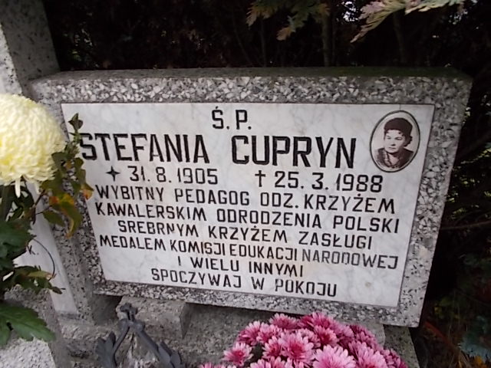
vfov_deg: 53.1
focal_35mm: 26
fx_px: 369
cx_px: 246
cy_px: 184
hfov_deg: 67.3
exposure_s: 1/25
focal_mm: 4.6
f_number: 3.2
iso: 140
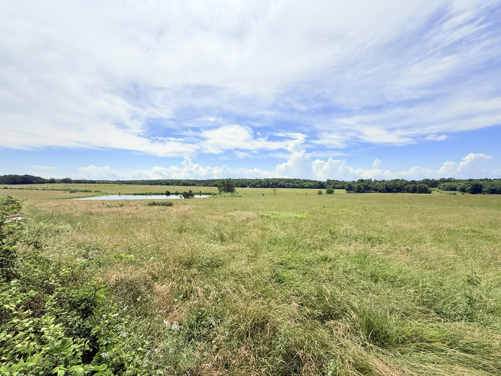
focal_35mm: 14
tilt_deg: -1.0
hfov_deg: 102.1
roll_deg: +0.3
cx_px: 250
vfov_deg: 85.7
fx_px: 203
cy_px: 188
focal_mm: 2.22
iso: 50
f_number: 2.2
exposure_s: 1/4762
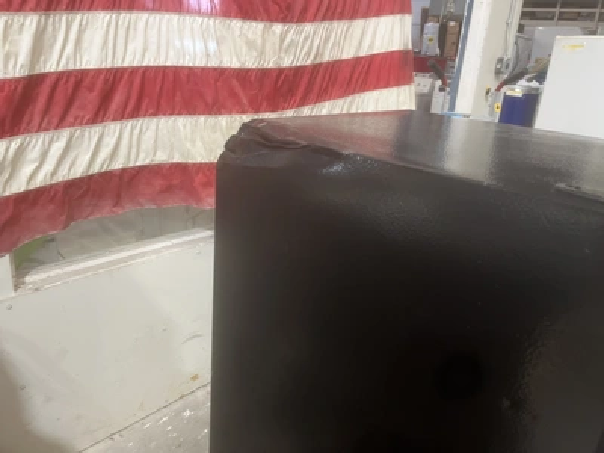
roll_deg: -4.6
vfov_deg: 53.1
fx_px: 454
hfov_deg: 67.3
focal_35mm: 26
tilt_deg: -18.7
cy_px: 226
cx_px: 302
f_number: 1.6
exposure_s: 1/60
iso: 200
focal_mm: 5.1
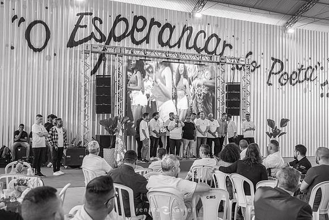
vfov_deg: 32.6
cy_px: 110
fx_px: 375
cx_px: 164
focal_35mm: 41
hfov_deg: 47.4
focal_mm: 27.4
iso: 1000
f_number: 2.8
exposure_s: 1/250
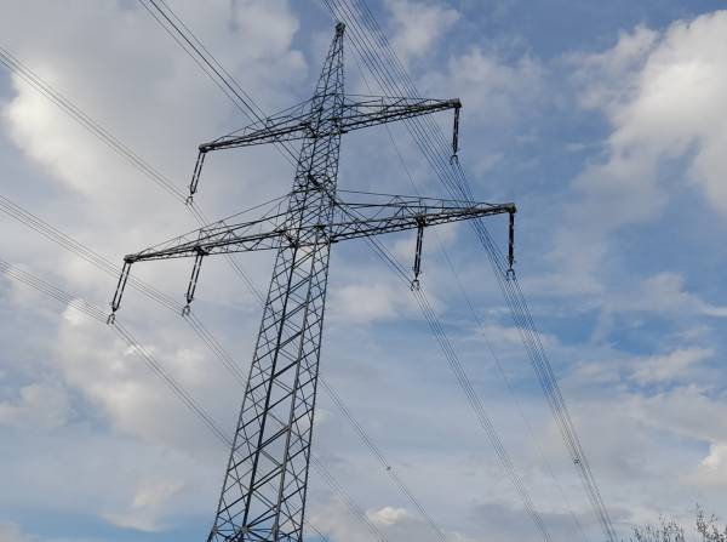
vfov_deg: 54.7
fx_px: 524
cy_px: 271
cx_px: 364
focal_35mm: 25
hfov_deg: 69.5
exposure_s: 1/567
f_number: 2
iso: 20
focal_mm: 4.6
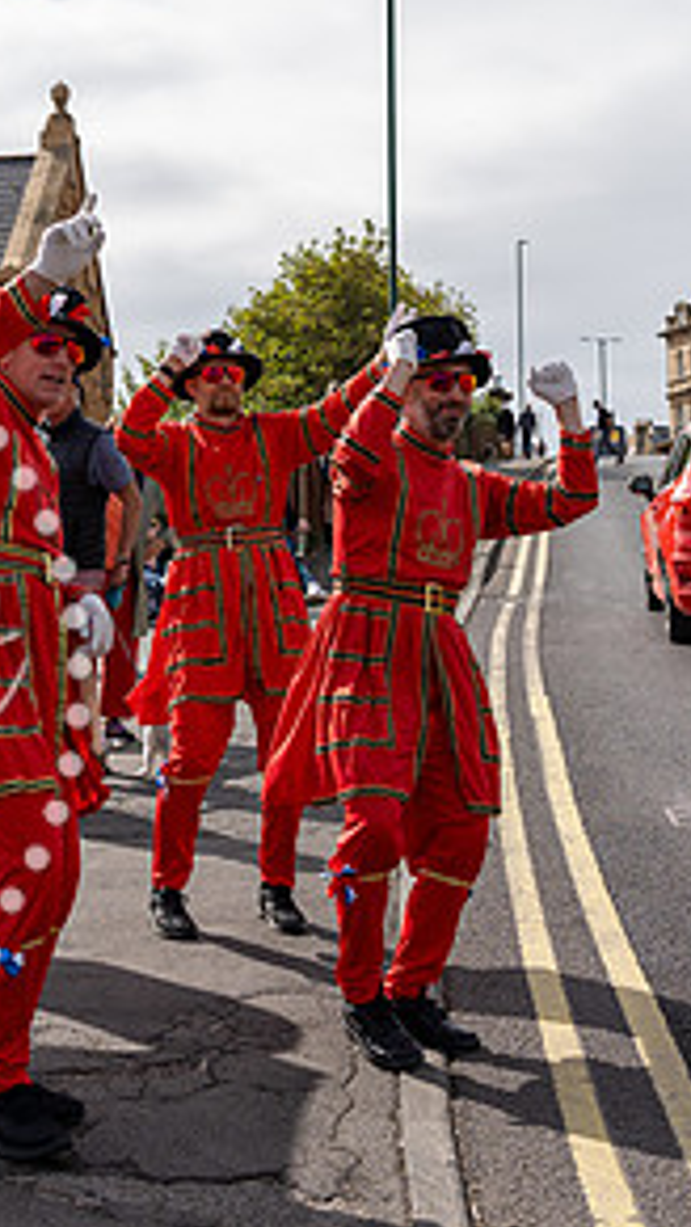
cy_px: 457
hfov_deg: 17.0
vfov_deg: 29.6
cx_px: 350
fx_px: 2309
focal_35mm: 71
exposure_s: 1/800
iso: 100
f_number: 4.5
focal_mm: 34
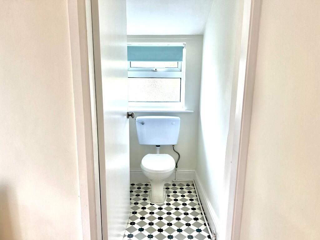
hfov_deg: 67.3
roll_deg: +0.0
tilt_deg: -12.9
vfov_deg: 53.1
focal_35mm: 26
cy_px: 120
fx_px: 240
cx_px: 160
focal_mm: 5.7
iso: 32
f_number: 1.5
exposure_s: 1/112
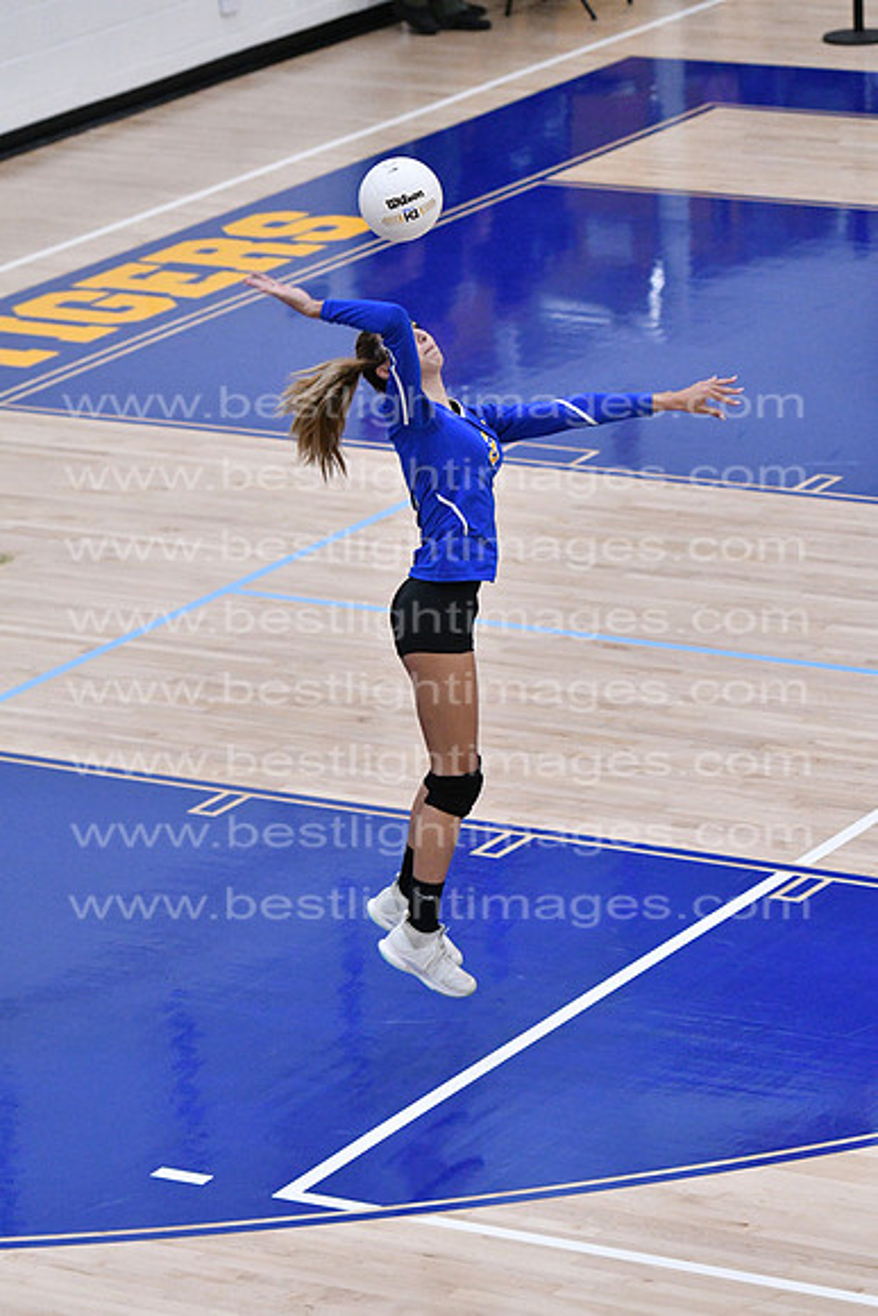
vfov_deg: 12.4
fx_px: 6032
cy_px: 658
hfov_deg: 8.3
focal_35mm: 165
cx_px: 439
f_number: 3.2
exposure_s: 1/1250
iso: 6400
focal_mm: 110
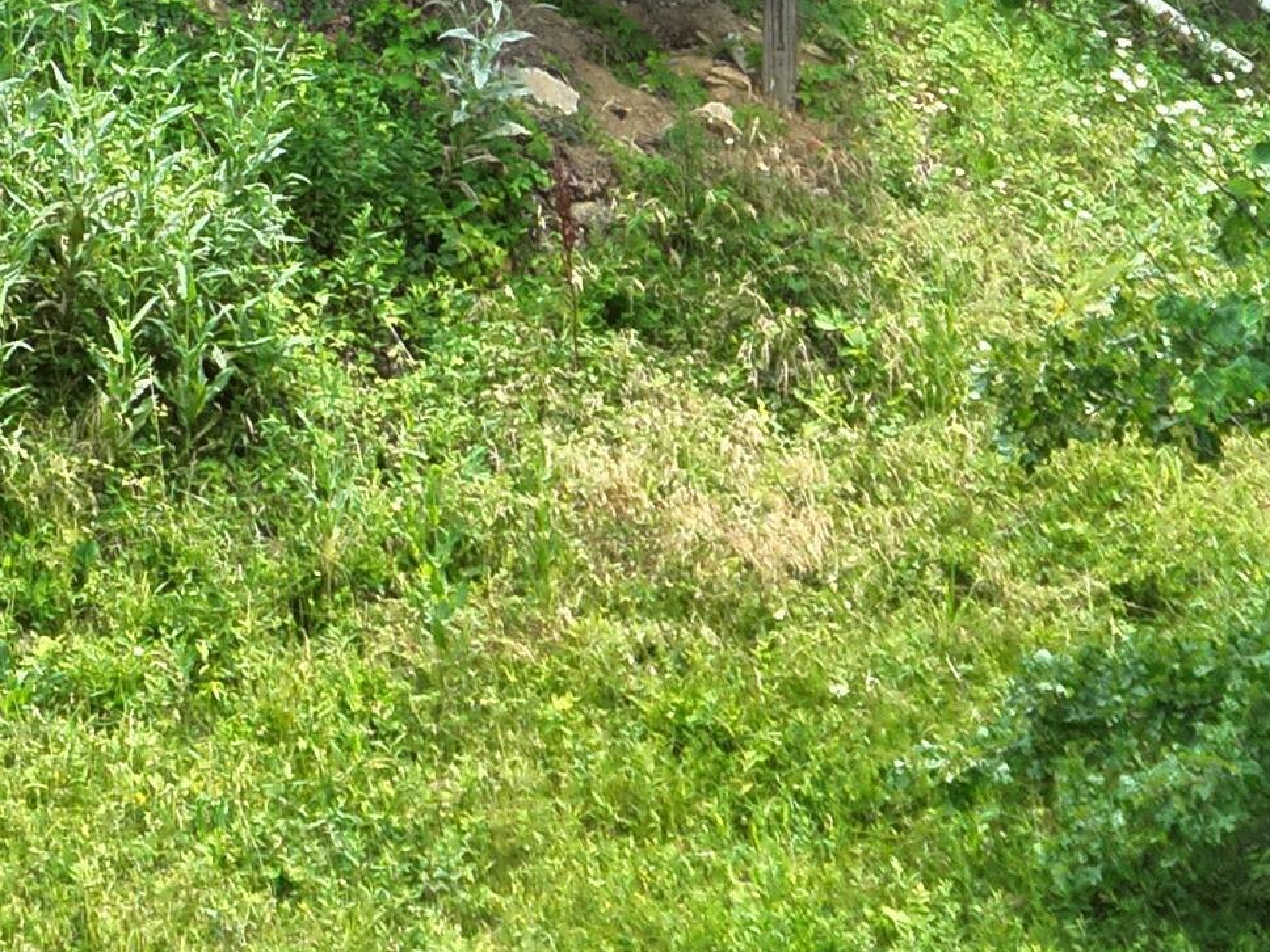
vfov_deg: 3.0
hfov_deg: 4.0
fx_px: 18307
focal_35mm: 499
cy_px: -427
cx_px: -154
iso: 100
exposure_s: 1/160
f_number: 4.4
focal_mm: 29.85
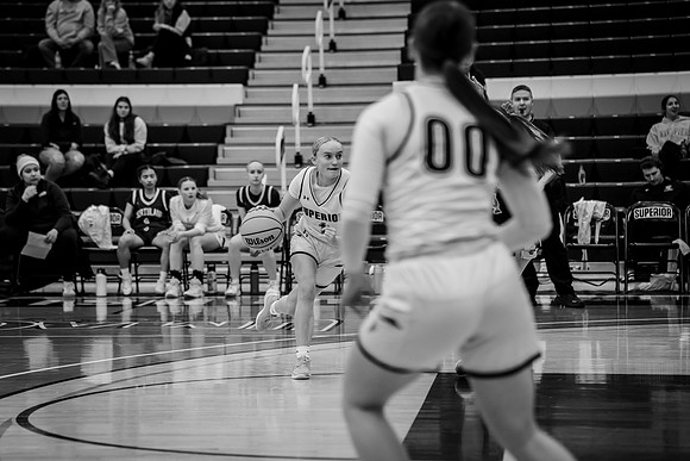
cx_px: 279
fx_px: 2146
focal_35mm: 112
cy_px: 273
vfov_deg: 12.2
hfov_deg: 18.2
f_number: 2.8
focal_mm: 93
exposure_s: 1/640
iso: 1250
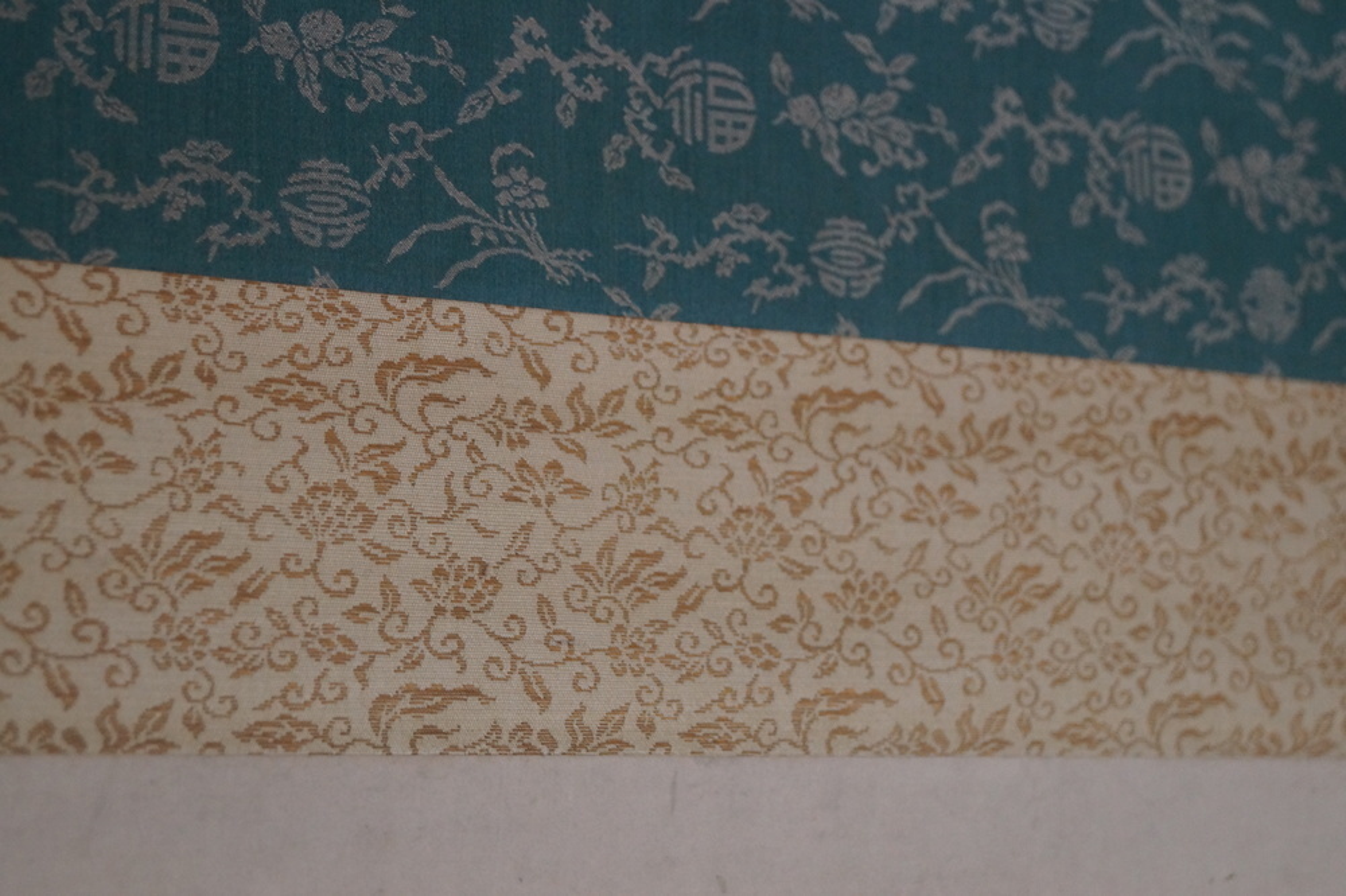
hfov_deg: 24.6
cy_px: 448
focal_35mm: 82
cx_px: 673
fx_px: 3083
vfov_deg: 16.5
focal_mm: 55
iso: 1600
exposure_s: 1/160
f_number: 5.6
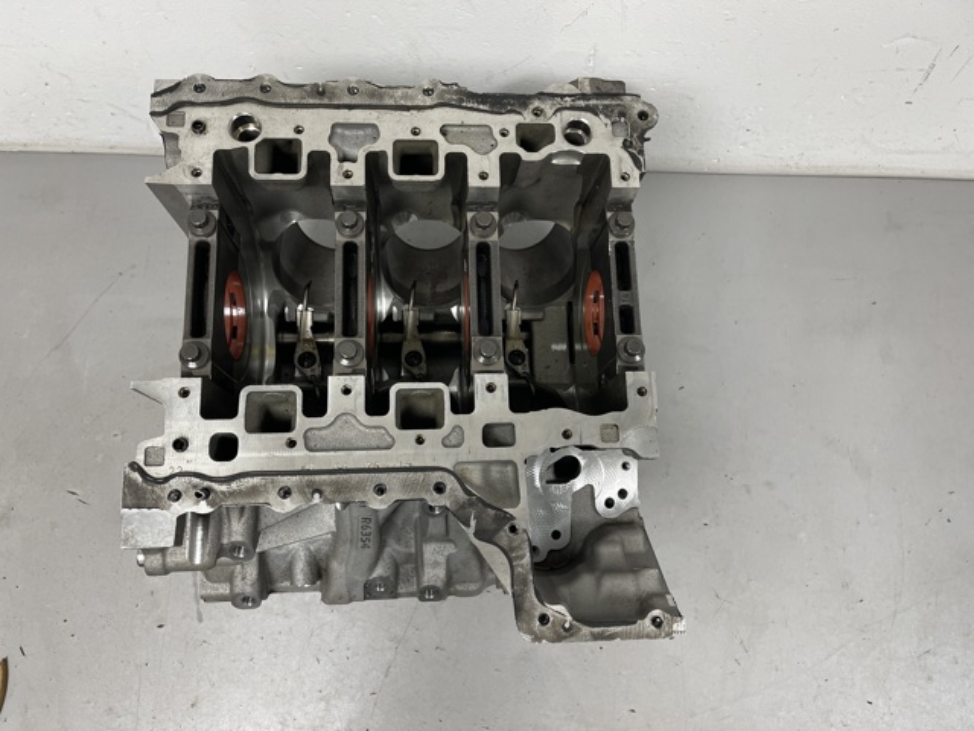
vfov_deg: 54.9
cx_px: 487
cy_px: 366
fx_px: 703
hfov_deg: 69.4
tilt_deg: -74.5
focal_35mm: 25
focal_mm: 5.1
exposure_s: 1/100
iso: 100
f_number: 1.6
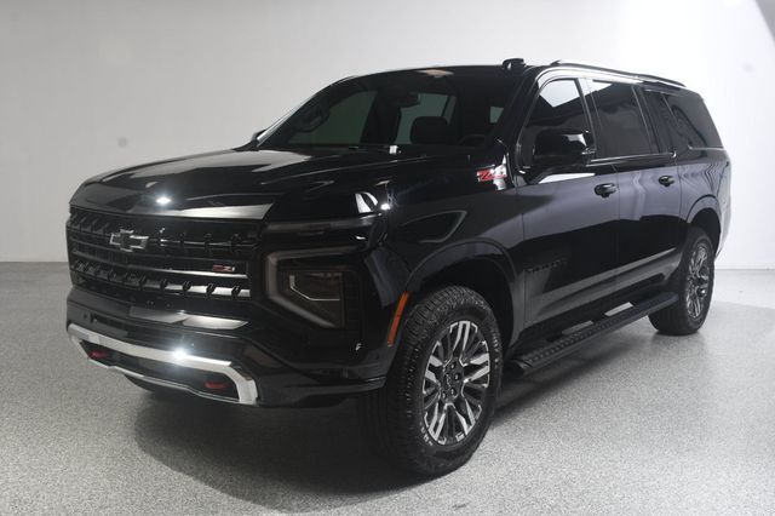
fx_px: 839
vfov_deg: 34.2
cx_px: 388
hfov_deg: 49.6
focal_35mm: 39
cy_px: 258
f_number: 9
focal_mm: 26
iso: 100
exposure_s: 1/160
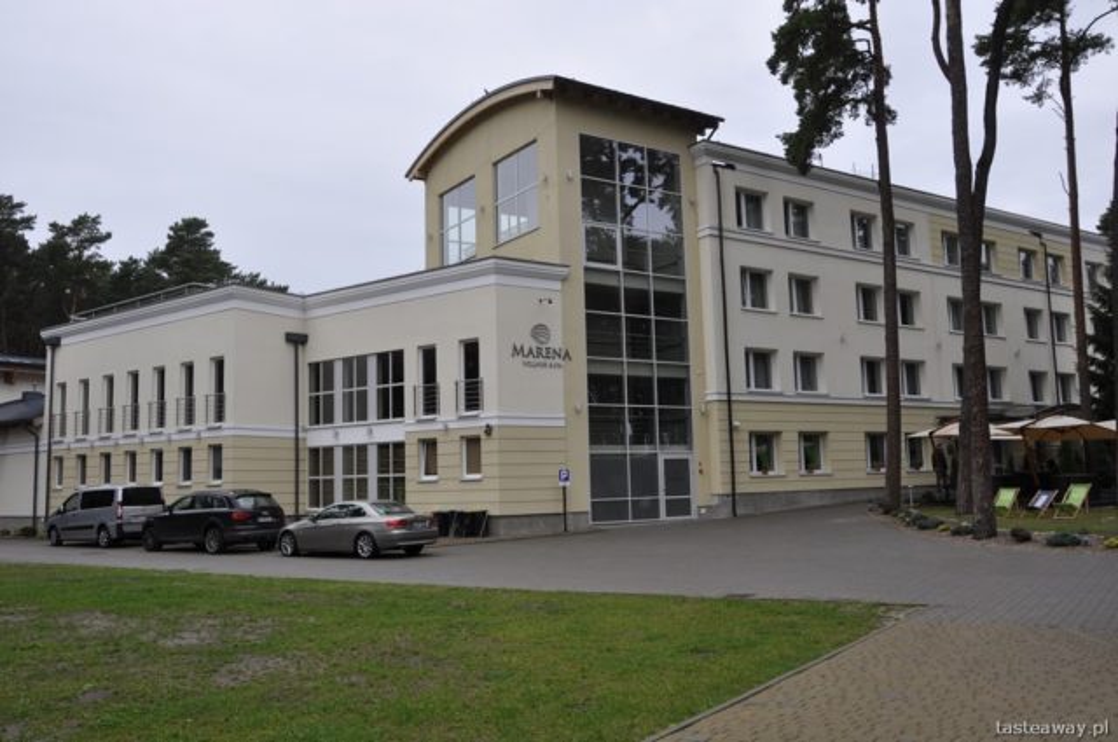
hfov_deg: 62.0
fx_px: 930
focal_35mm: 30
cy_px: 371
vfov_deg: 43.5
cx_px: 559
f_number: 10
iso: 200
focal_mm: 20
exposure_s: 1/100
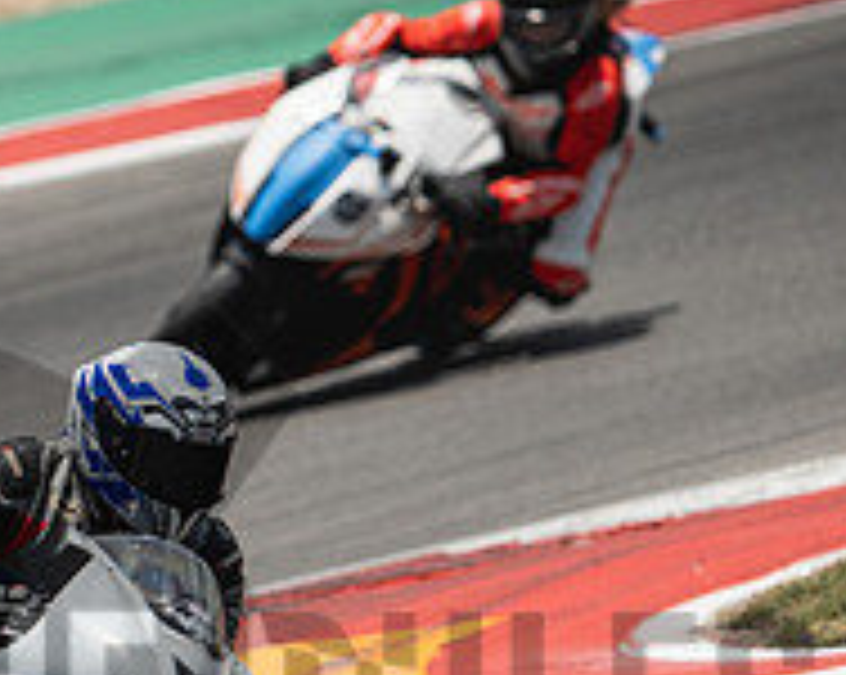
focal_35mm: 871
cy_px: 740
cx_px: -135
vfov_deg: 1.8
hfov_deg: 2.2
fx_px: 21786
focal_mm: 200
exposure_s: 1/2000
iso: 125
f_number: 2.8
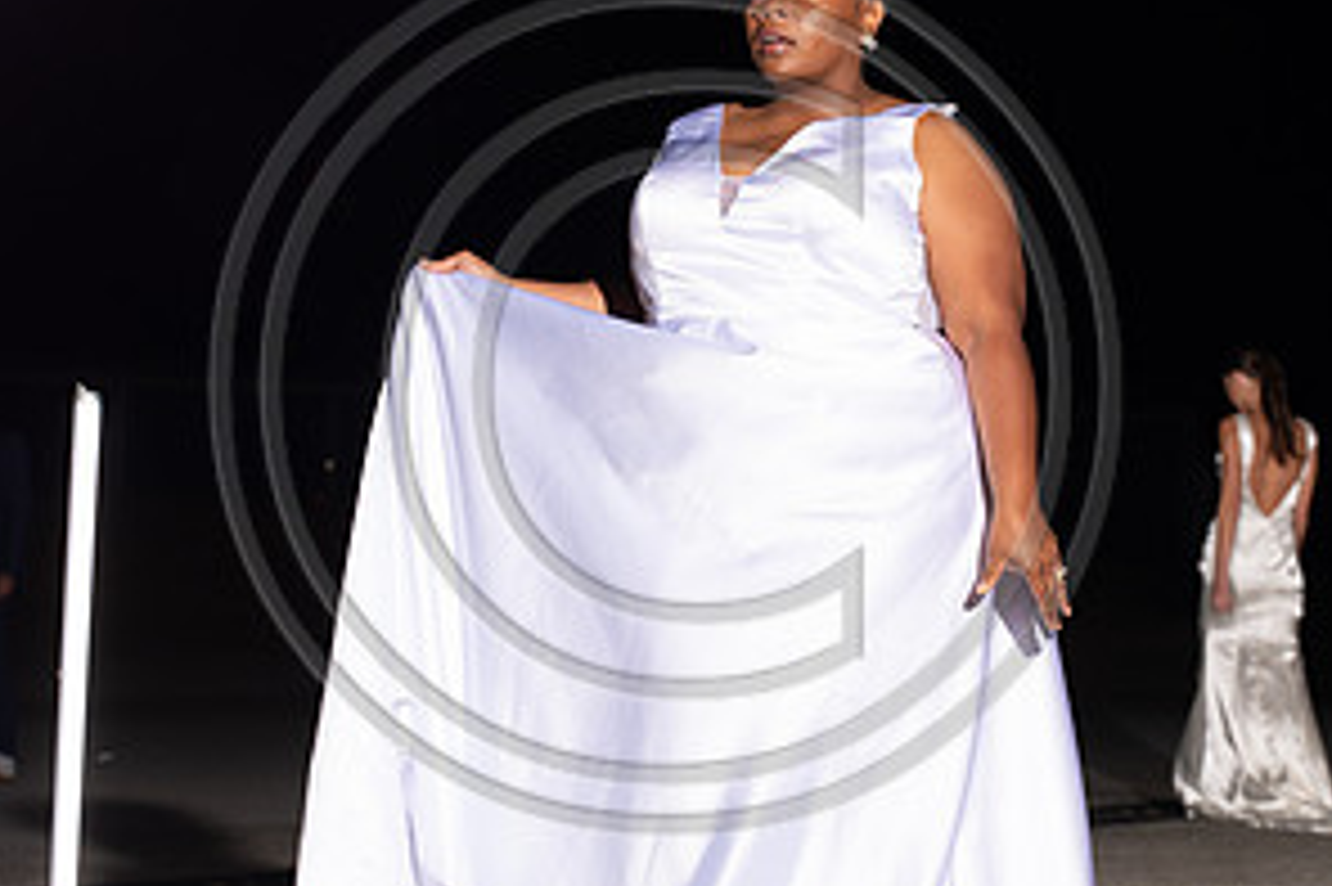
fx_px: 5510
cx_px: 668
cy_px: 382
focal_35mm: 149
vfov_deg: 9.2
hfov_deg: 13.8
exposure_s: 1/200
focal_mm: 98
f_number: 6.3
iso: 1000
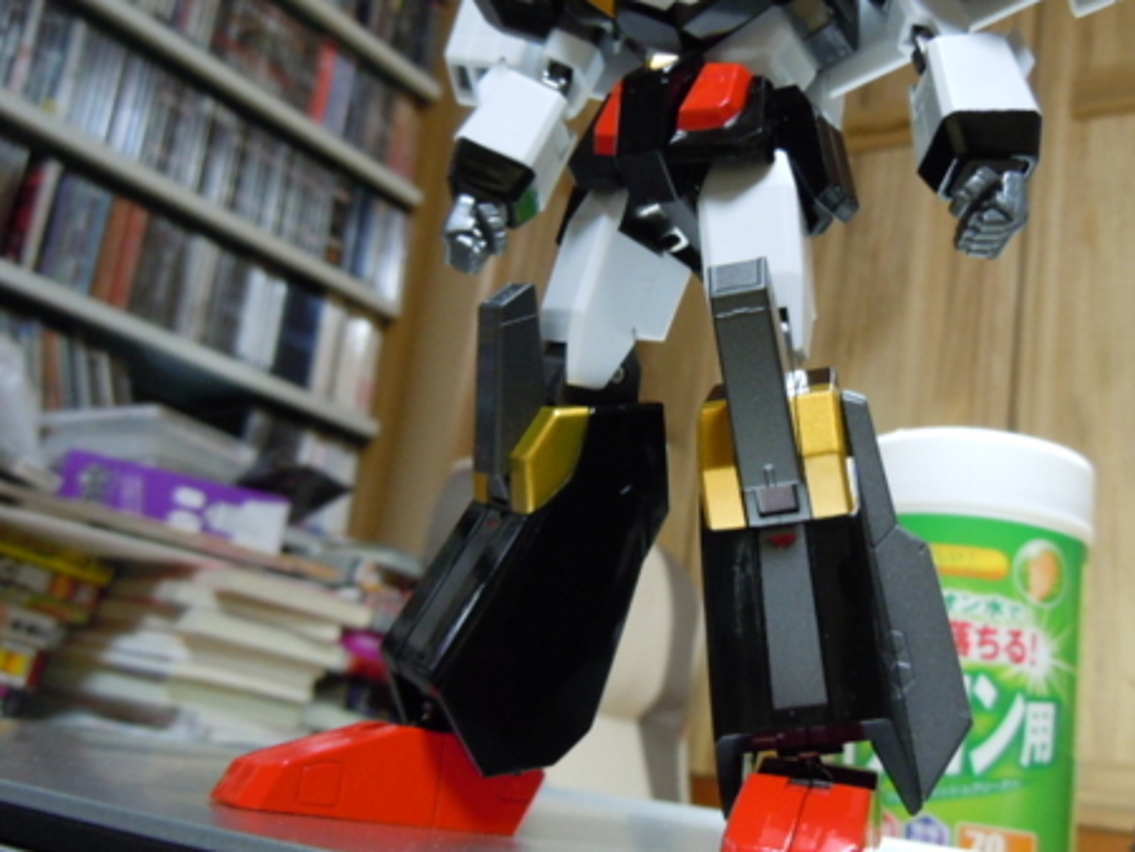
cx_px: 668
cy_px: 371
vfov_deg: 35.9
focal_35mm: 40
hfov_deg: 46.6
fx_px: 1312
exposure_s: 1/13
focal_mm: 5.4
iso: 400
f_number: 3.5
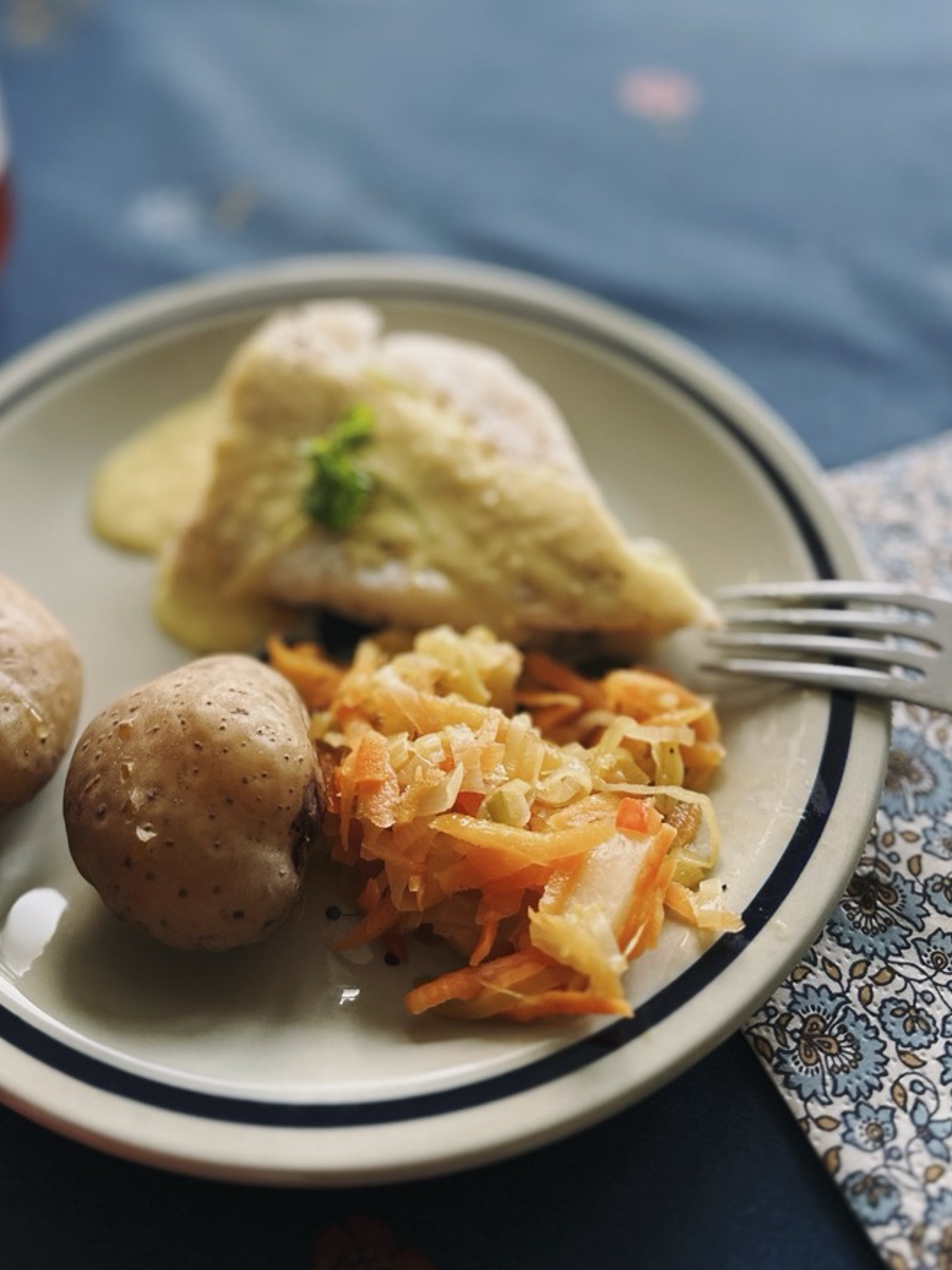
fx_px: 1284
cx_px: 356
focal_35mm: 35
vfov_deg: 51.0
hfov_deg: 40.4
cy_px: 362
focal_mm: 6.86
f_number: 1.78
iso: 100
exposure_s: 1/121
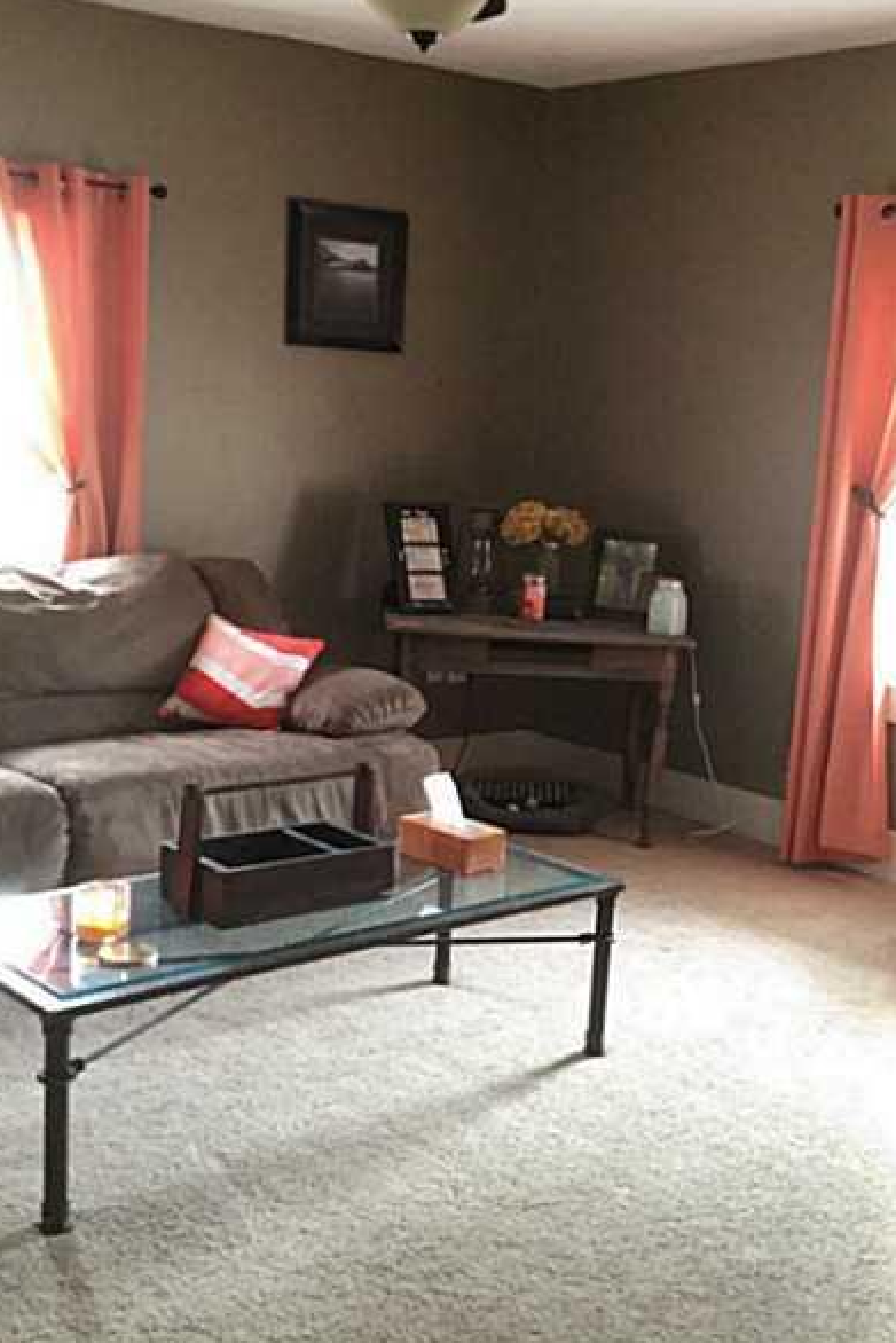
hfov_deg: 30.5
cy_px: 662
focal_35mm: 44
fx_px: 1642
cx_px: 534
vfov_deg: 44.5
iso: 250
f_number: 2.4
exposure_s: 1/30
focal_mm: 3.3
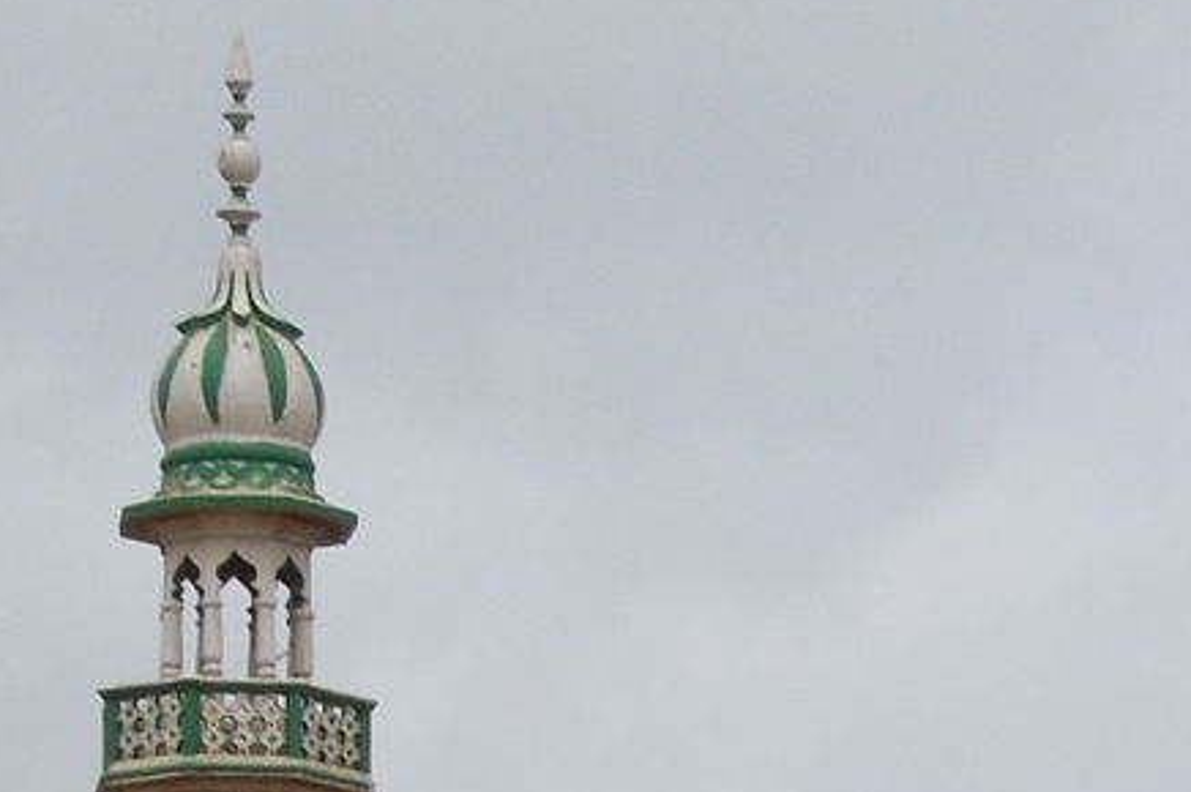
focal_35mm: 220
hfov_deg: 9.3
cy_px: 1772
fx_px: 7273
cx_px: 1377
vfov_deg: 6.0
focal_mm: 8.7
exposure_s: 1/320
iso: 100
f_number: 8
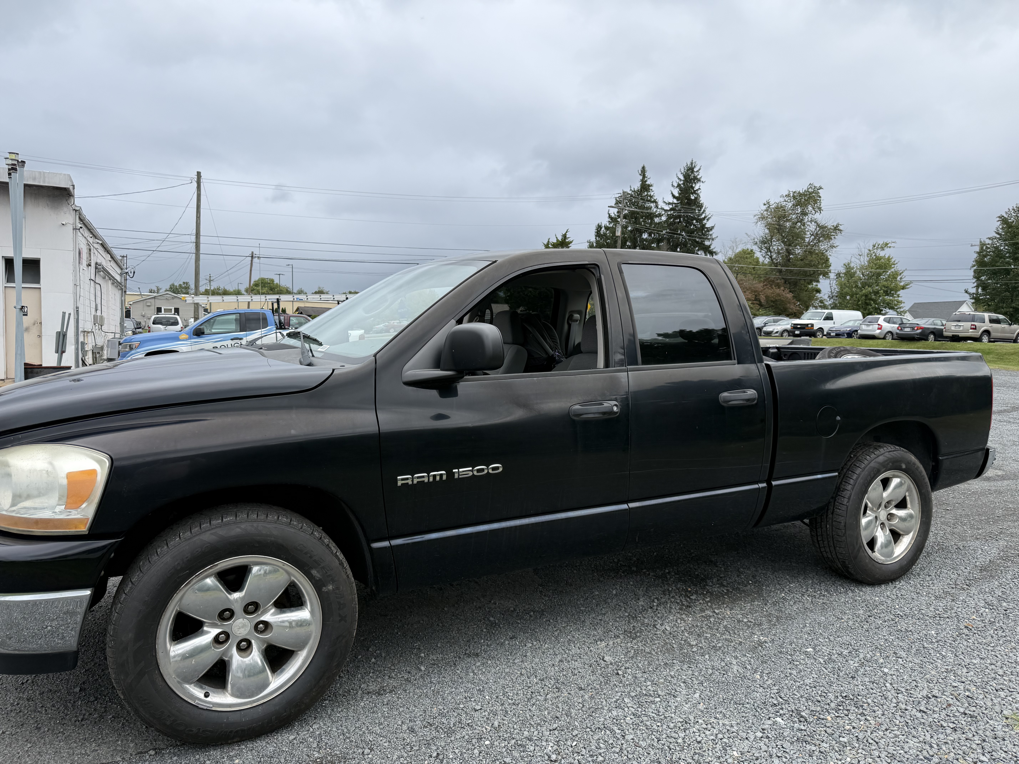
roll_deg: -1.2
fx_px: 706
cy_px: 382
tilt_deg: -2.9
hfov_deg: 71.6
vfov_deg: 56.8
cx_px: 510
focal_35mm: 24
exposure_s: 1/2907
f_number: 1.78
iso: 80
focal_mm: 6.76
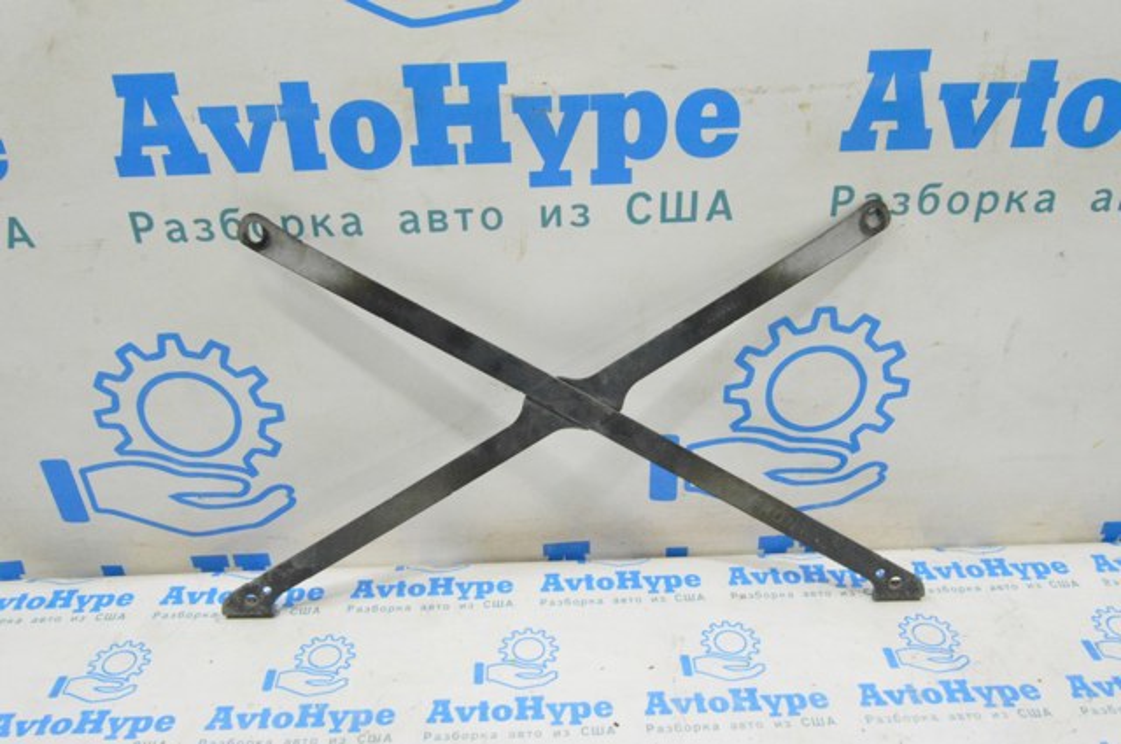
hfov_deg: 62.0
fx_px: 933
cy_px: 372
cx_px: 560
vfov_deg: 43.5
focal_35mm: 30
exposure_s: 1/15
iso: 6400
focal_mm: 20
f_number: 20
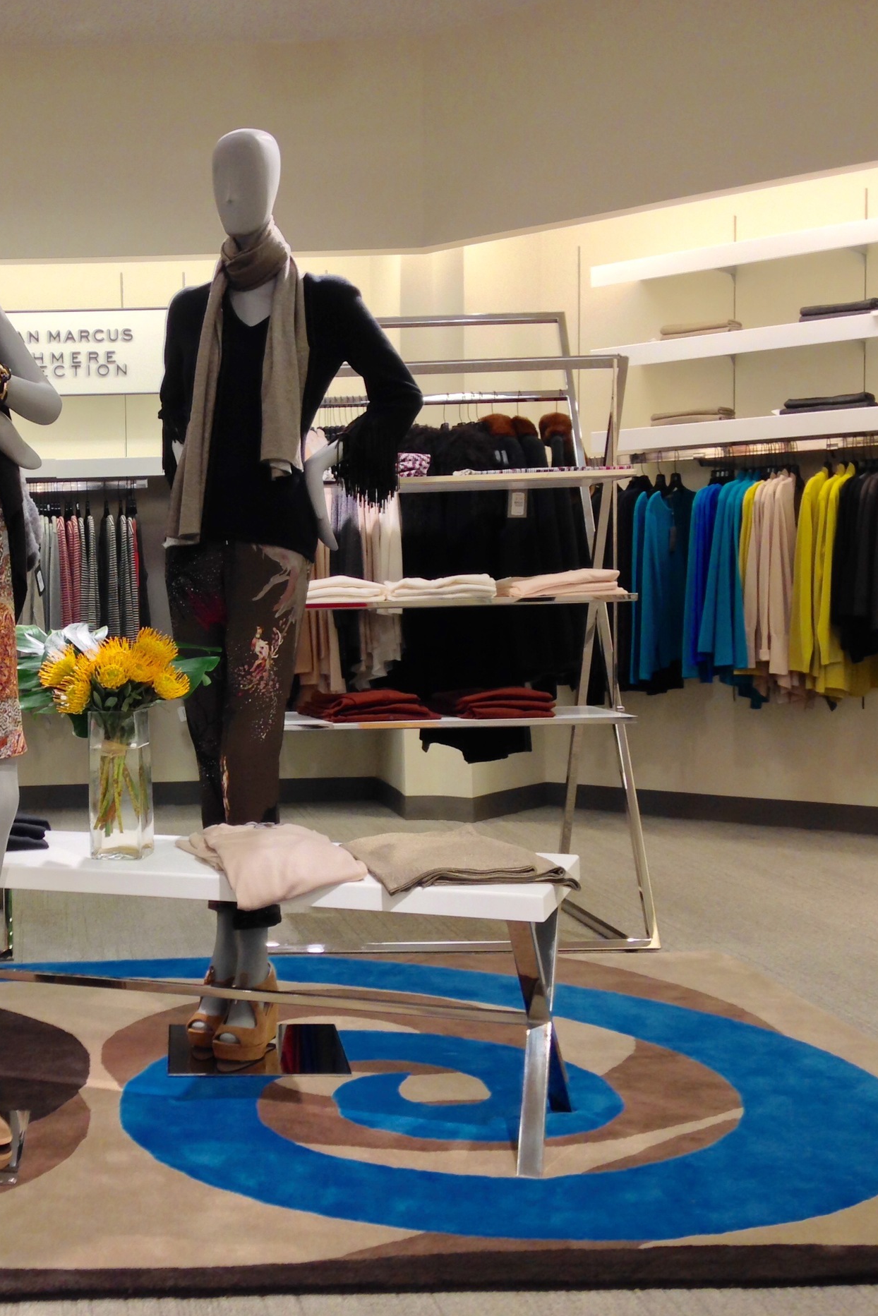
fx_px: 1682
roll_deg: -0.8
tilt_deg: -2.8
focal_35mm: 46
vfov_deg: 42.7
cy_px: 657
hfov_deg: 28.1
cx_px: 87
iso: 50
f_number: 2.4
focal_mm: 4.12
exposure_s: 1/30
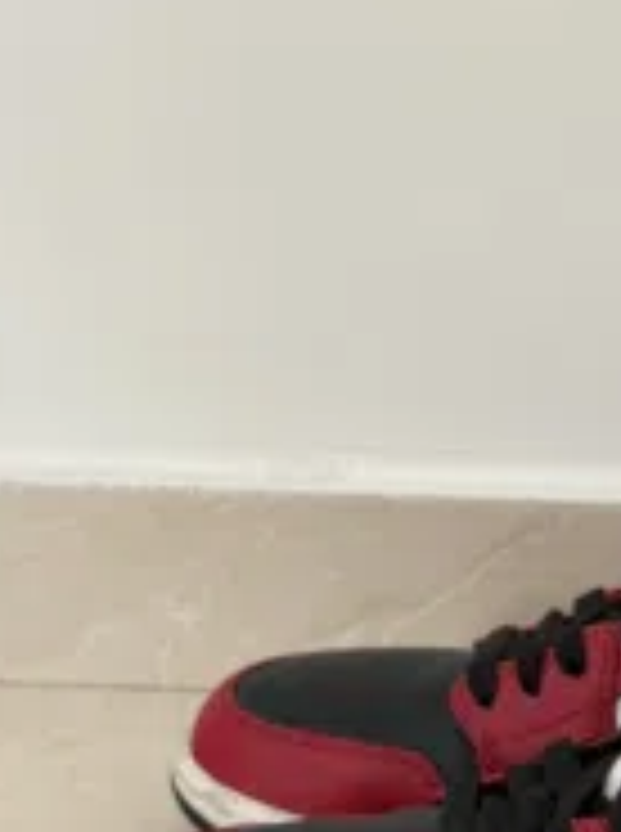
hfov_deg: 13.9
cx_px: 662
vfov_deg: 18.9
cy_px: 513
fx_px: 2496
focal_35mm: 104
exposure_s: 1/40
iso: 500
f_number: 1.78
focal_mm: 6.76
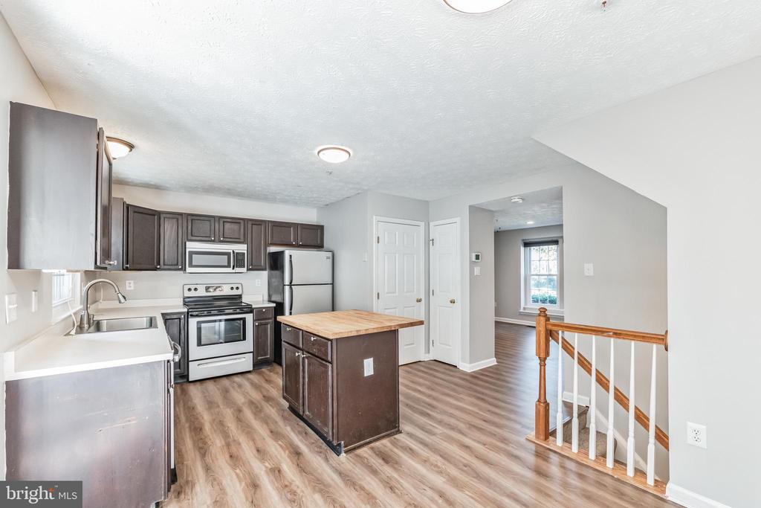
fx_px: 296
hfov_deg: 104.2
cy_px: 254
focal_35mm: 14
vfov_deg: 81.2
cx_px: 380
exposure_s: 1/15
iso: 800
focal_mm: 14
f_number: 8
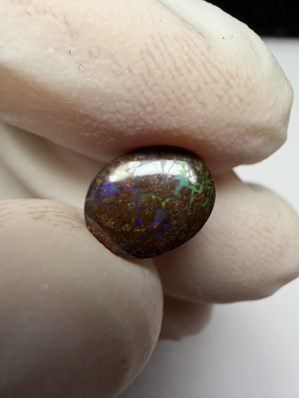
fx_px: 299
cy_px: 199
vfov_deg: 67.3
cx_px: 150
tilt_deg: -65.8
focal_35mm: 26
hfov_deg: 53.1
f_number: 2.2
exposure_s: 1/100
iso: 64
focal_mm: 2.22
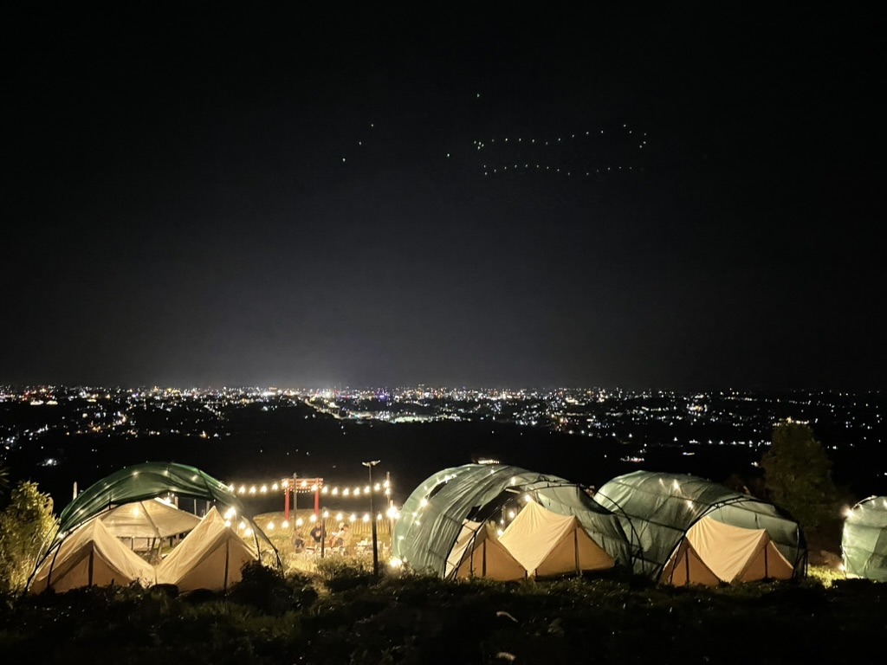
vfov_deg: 53.1
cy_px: 332
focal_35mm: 26
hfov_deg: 67.3
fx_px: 666
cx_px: 444
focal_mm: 4.2
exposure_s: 1/15
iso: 2500
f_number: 1.6
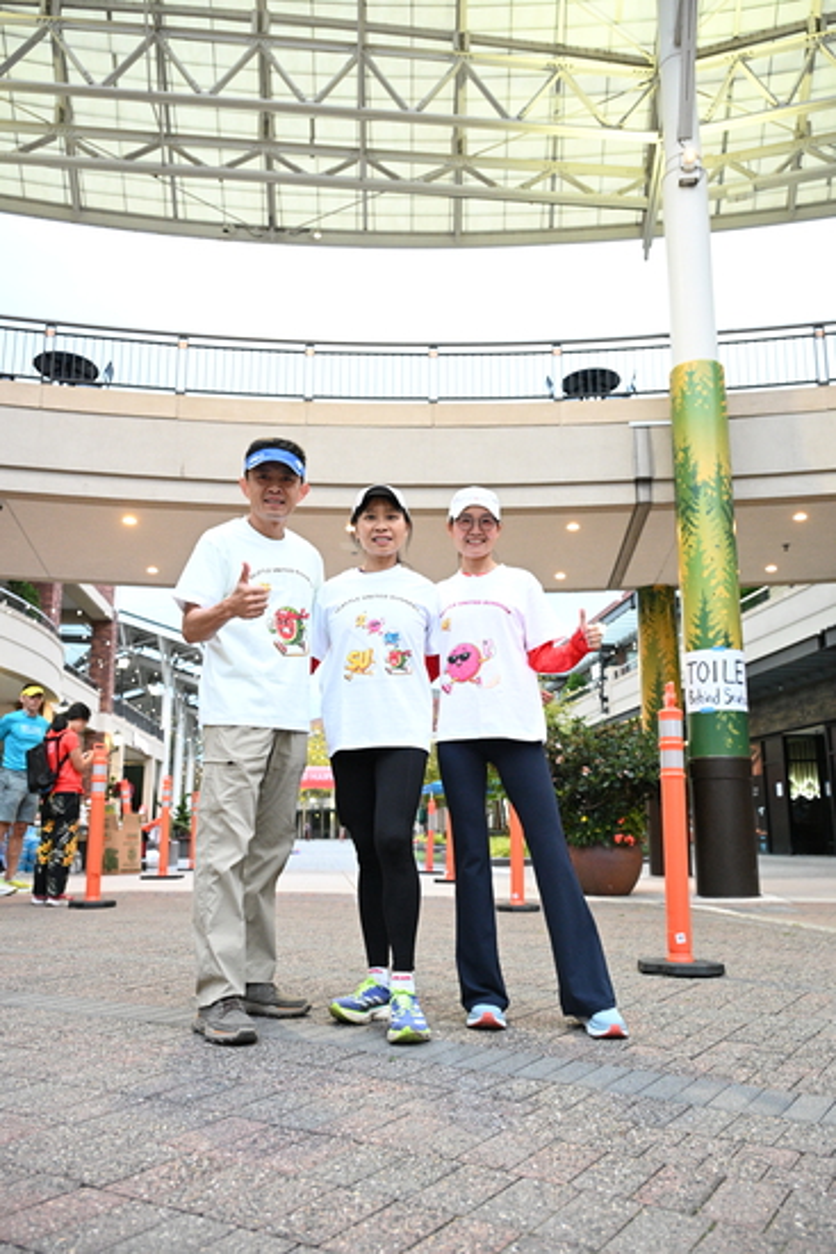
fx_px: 957
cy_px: 627
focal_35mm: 28
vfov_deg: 66.4
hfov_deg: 47.2
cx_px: 418
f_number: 4
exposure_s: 1/250
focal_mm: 27.5
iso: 6400
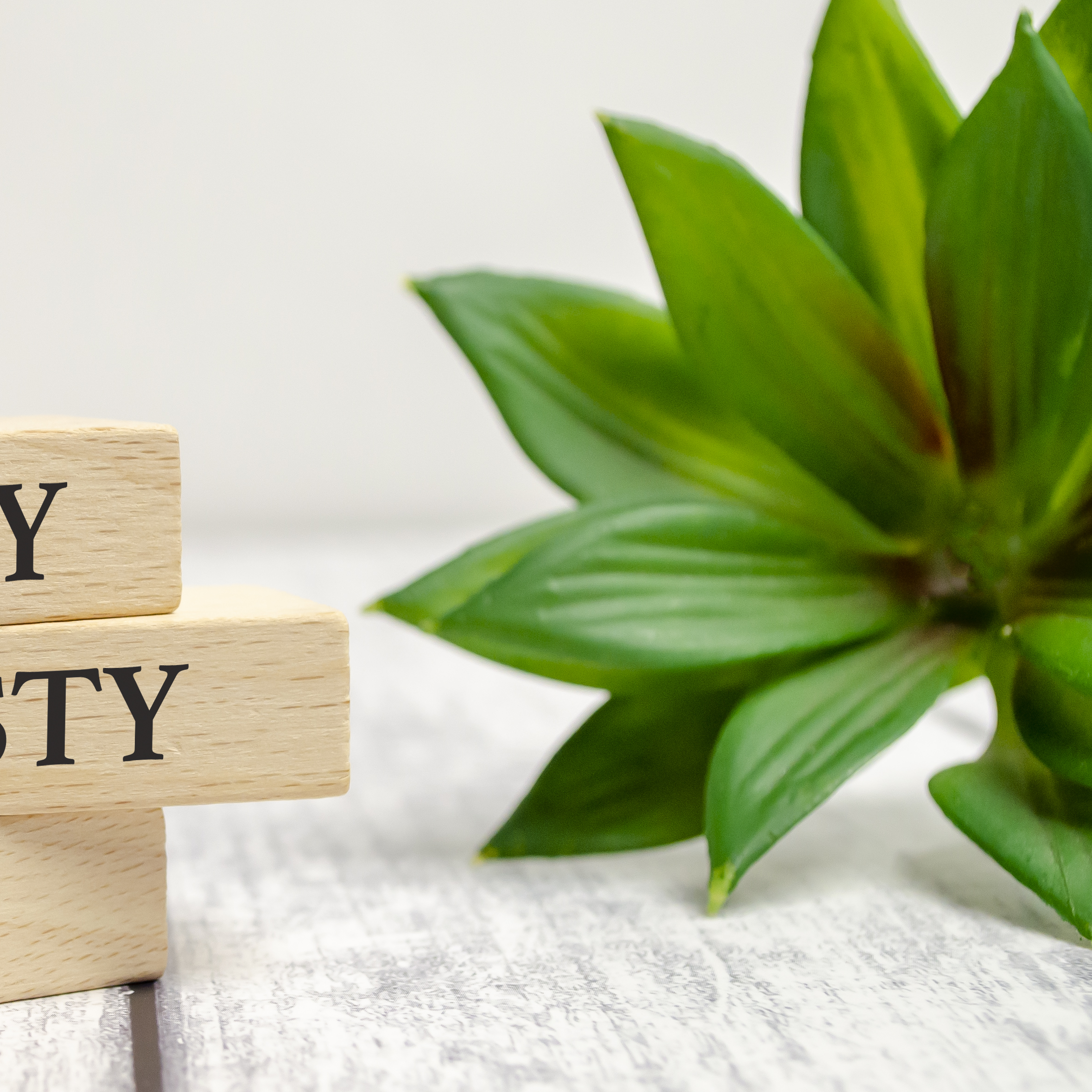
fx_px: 2962
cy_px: 586
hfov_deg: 20.3
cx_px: 44
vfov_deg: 20.9
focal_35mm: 83
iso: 500
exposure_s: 1/50
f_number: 4.8
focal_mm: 32
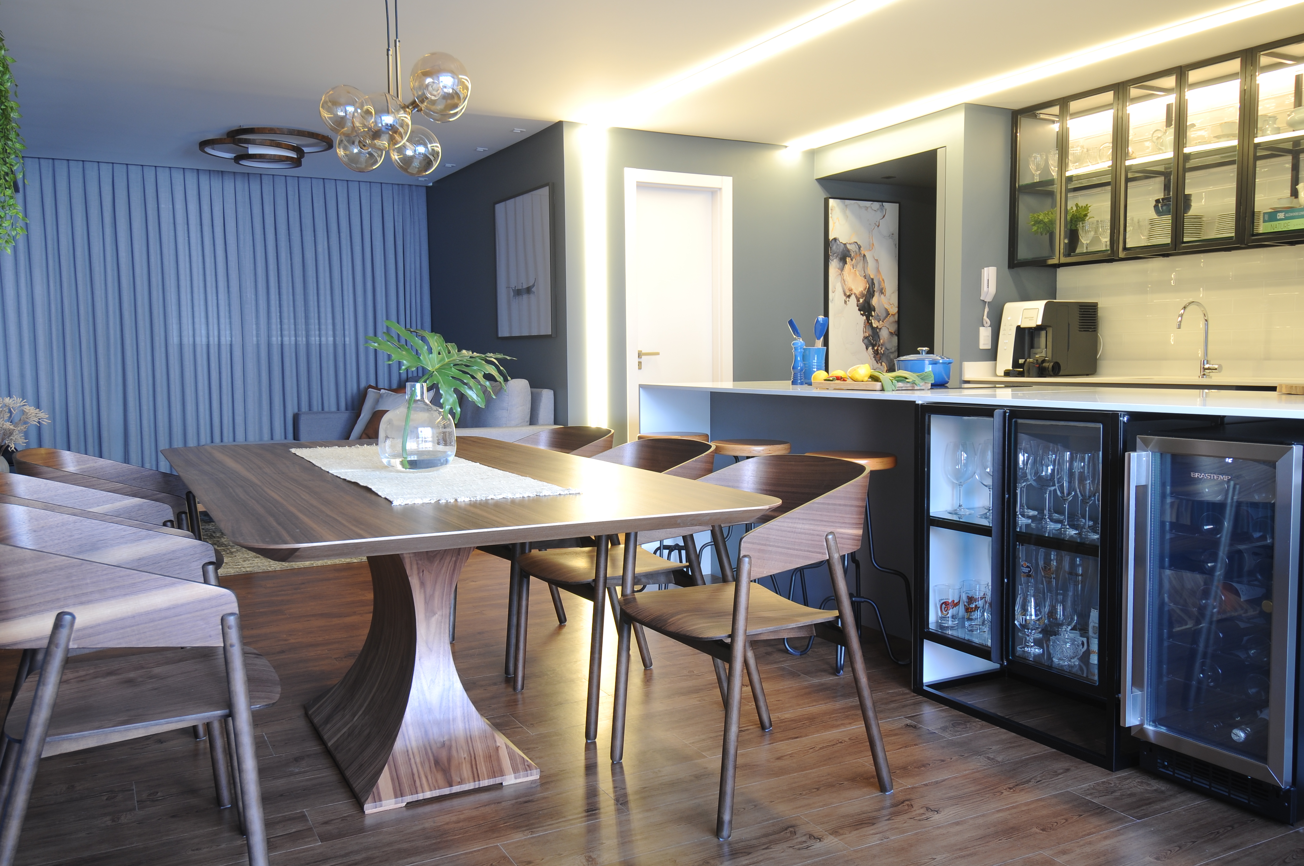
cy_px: 433
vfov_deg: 36.8
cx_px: 652
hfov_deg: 53.2
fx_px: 1302
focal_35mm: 36
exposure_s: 1/3
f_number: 5.6
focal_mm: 24
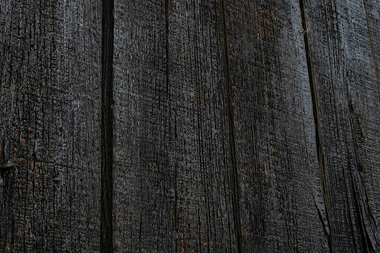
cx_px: 117
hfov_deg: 29.0
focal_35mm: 69
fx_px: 728
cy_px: 31
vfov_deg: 19.4
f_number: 10
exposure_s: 1/100
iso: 200
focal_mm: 23
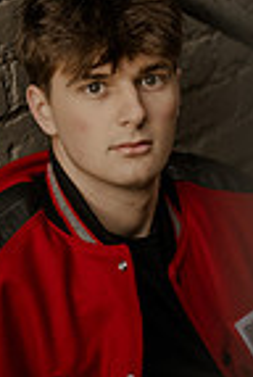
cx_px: 229
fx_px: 1647
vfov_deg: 13.0
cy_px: 129
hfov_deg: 8.8
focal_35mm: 157
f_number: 1.8
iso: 800
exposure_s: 1/400
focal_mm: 50
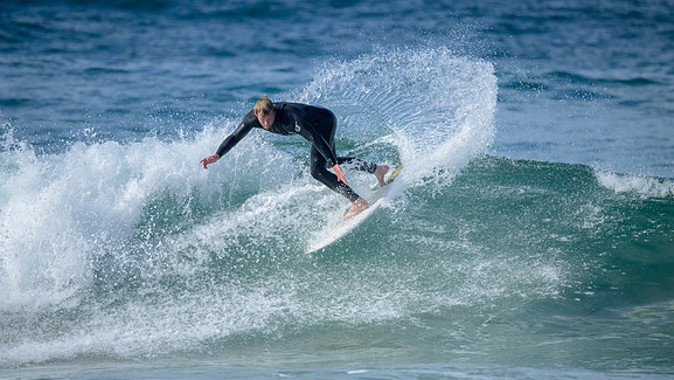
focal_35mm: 842
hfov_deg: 2.6
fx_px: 15053
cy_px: 205
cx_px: 336
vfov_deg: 1.4
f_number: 6.3
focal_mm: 800
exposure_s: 1/2500
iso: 450
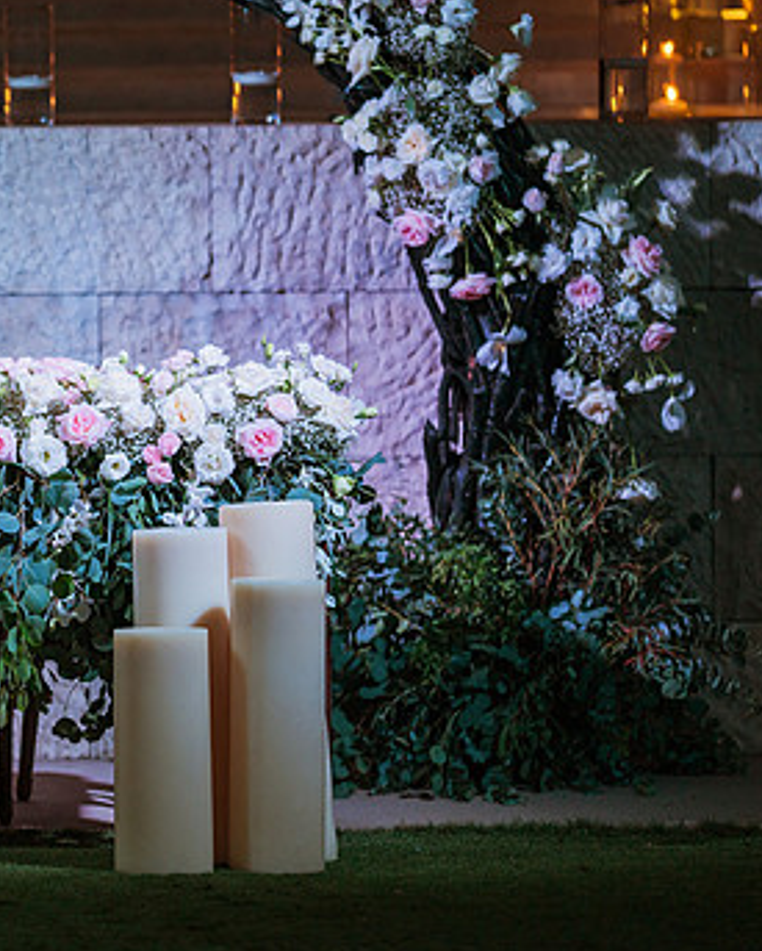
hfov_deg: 7.2
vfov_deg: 9.0
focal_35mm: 214
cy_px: 433
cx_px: -8
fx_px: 6025
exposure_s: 1/500
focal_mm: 135
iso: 640
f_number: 1.8
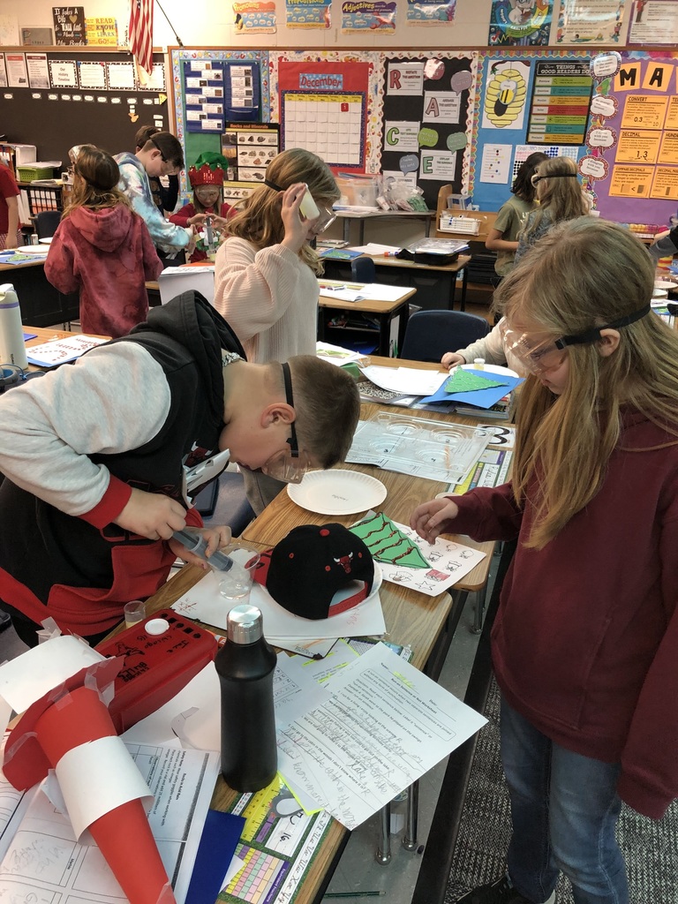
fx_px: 731
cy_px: 452
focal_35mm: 28
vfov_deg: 63.4
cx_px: 339
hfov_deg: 49.7
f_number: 1.8
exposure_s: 1/30
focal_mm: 3.99
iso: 32
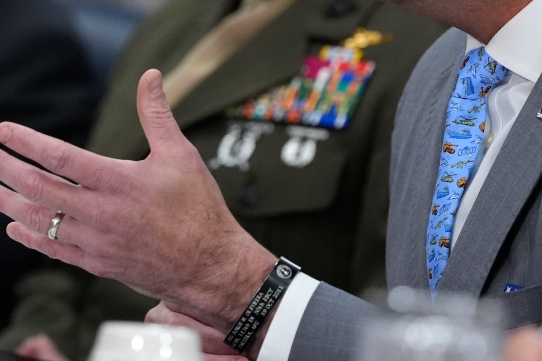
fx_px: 7316
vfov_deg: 2.8
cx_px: 294
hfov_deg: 4.2
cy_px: 28
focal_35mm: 486
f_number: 4
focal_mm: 200
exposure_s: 1/800
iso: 3200
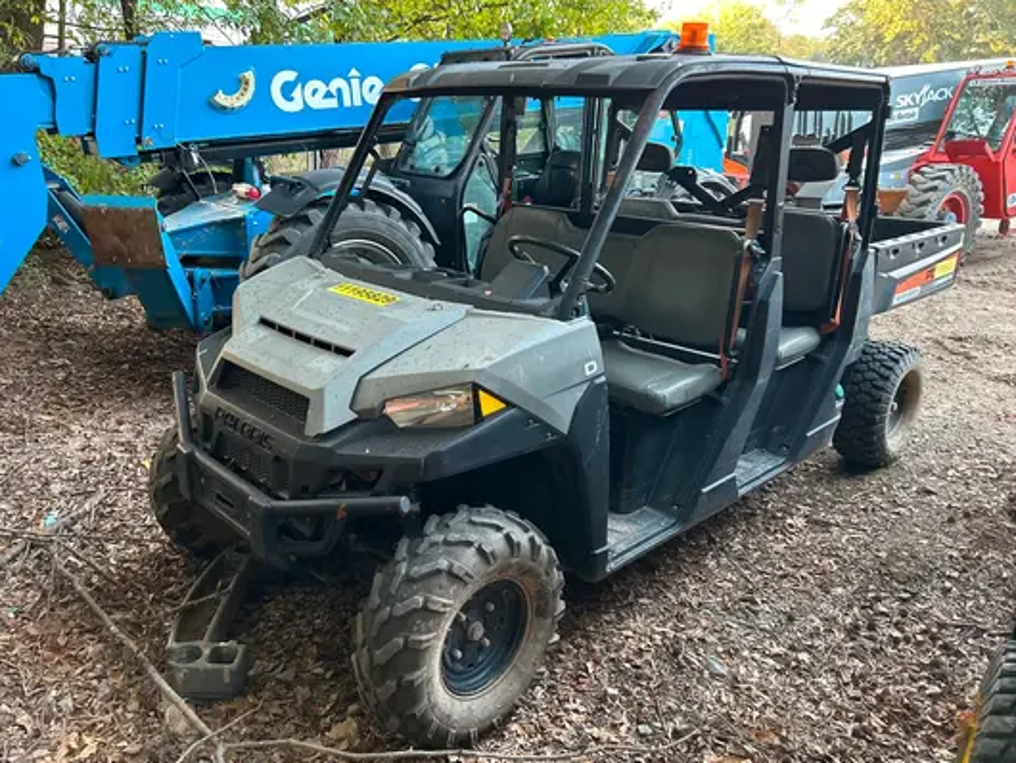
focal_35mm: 27
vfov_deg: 51.4
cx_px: 491
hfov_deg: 65.3
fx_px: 793
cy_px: 377
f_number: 1.5
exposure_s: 1/60
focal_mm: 5.7
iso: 320
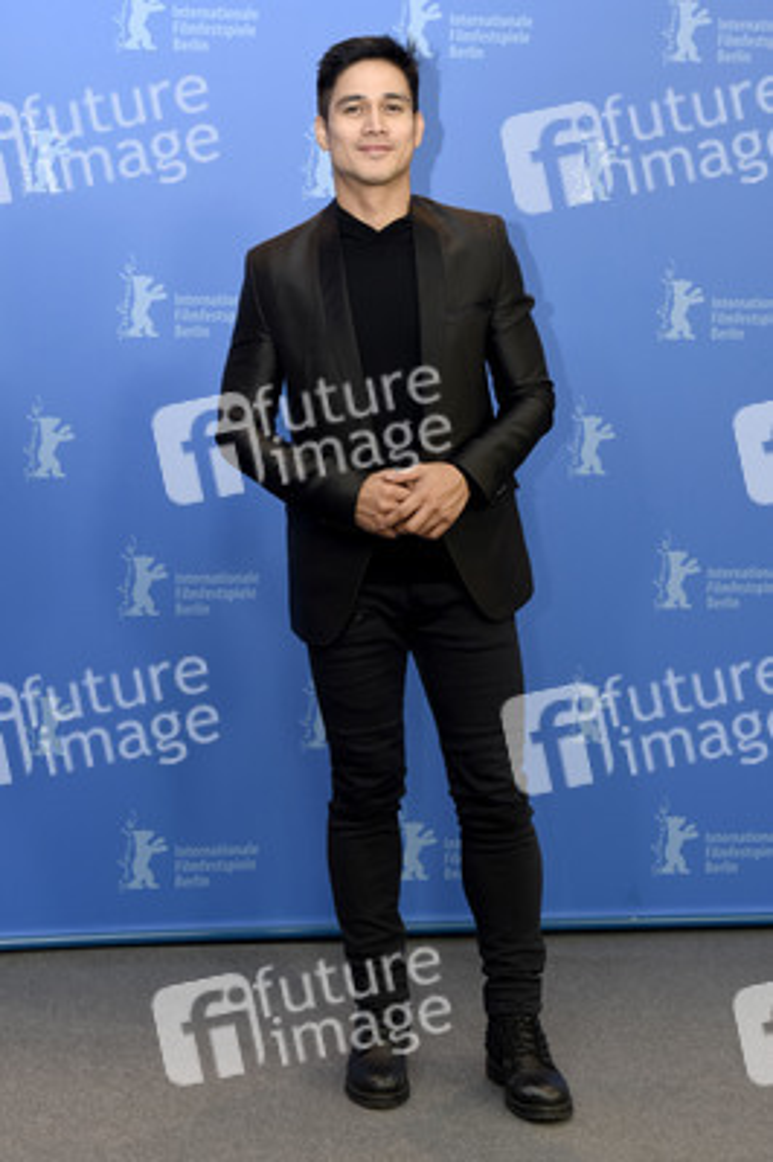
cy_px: 581
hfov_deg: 25.7
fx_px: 1694
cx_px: 386
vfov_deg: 37.9
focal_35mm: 52
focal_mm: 35
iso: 640
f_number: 5
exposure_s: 1/160
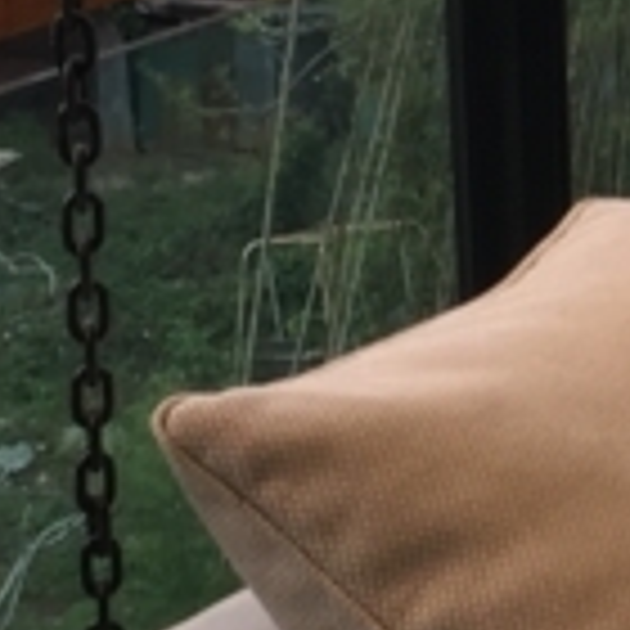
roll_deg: -0.3
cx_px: 972
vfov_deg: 9.3
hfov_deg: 9.1
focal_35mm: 187
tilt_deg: -14.4
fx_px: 3850
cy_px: 396
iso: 40
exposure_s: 1/50
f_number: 2.2
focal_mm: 4.15
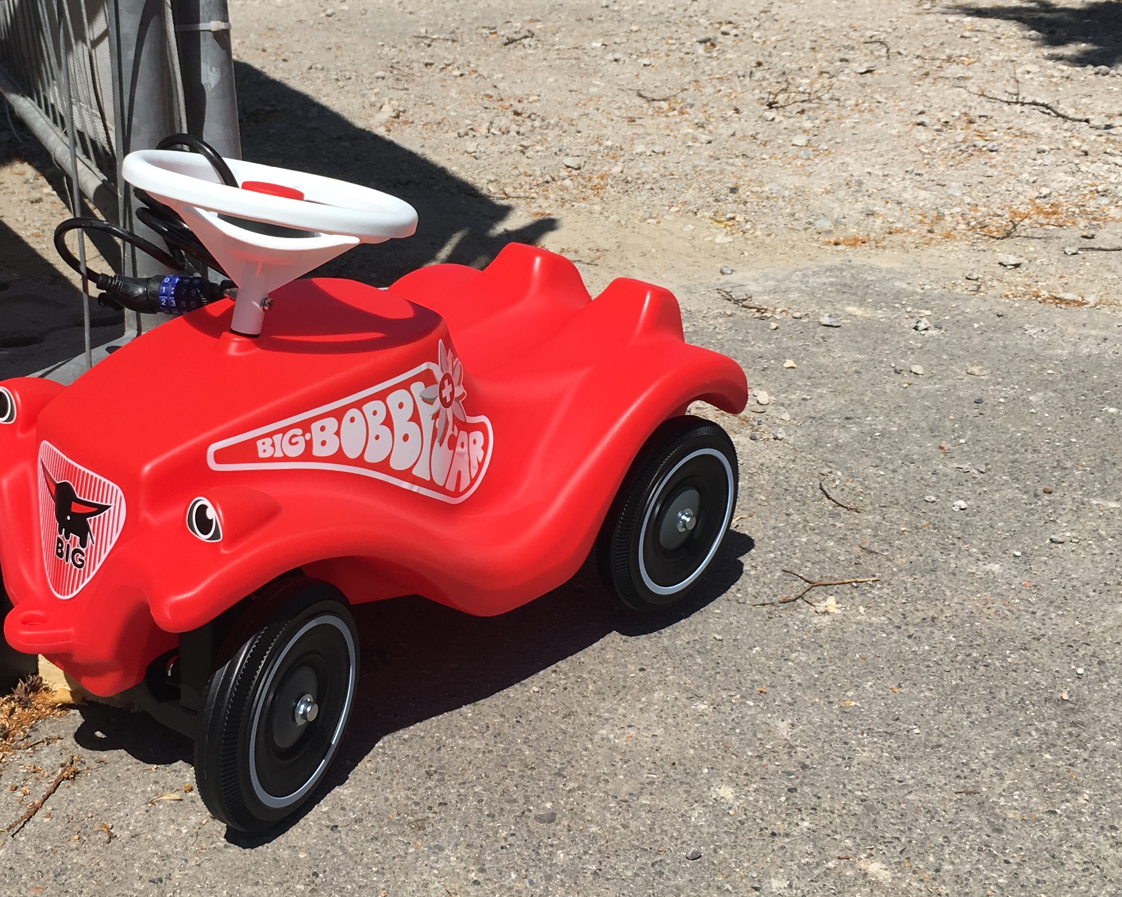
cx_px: 464
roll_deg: +0.4
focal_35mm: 49
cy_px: 312
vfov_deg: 30.6
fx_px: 1627
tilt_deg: -15.2
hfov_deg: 37.9
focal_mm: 4.15
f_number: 2.2
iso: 25
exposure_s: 1/1972
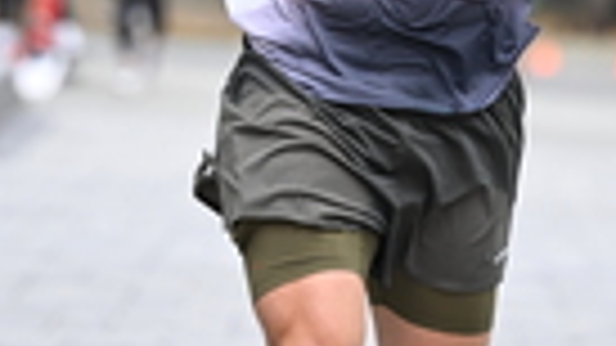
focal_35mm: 672
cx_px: 452
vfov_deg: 1.8
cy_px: -436
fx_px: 10974
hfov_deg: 3.2
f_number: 2.8
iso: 640
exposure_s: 1/1600
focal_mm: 160
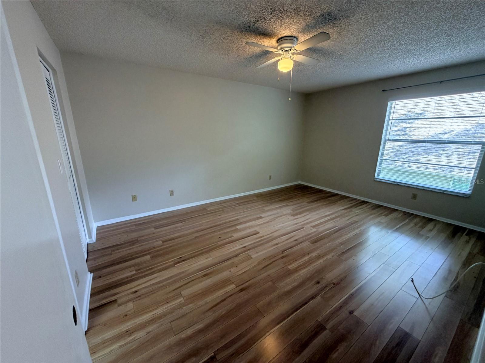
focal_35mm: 14
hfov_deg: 102.1
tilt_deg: -14.2
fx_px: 196
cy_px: 182
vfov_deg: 85.7
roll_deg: +0.0
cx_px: 242
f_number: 2.2
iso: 160
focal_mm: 2.22
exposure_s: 1/60
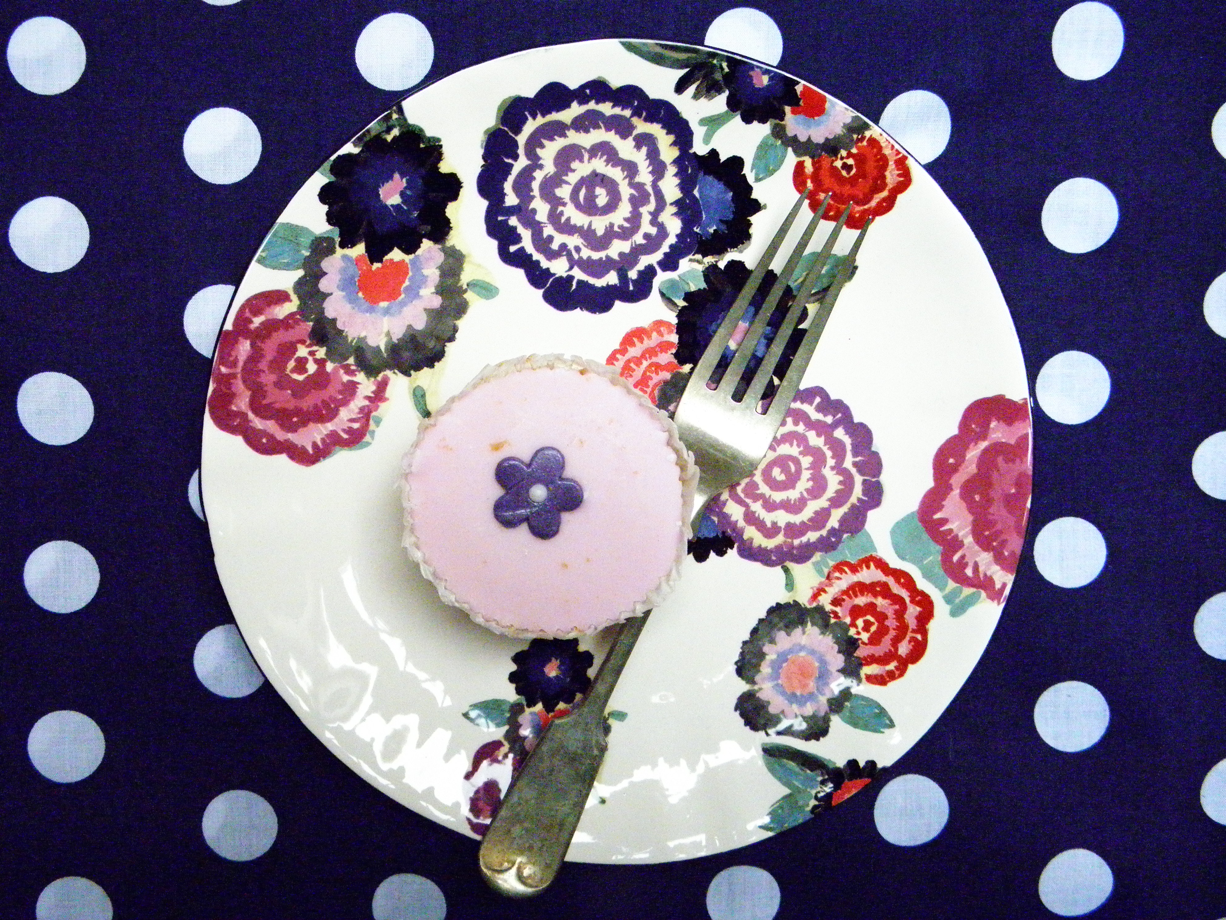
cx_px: 613
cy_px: 460
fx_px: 1204
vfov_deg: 41.8
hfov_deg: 54.0
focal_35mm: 34
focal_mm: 6.2
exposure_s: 1/160
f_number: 3.7
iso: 1000
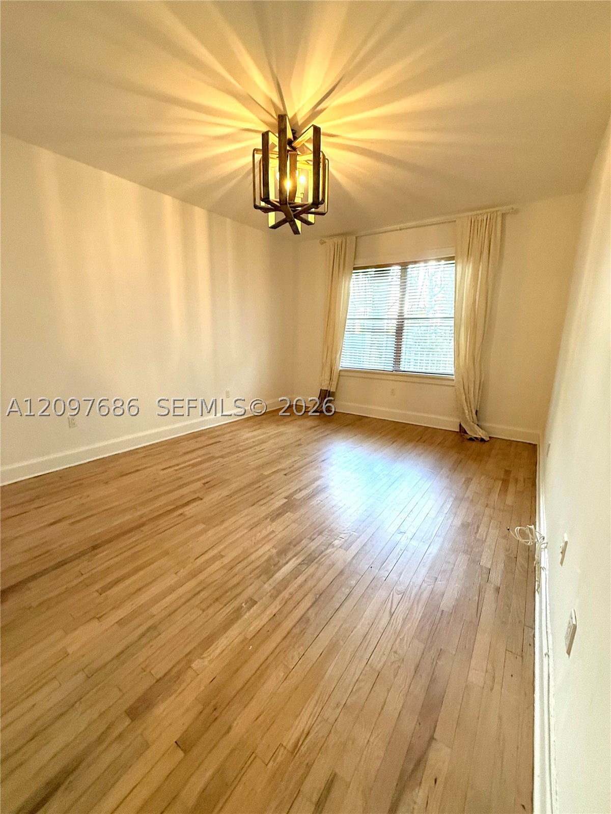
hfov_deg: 85.7
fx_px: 329
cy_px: 407
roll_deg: -1.1
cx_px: 306
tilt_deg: -11.8
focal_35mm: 14
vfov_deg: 102.1
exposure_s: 1/120
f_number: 2.2
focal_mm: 2.22
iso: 500
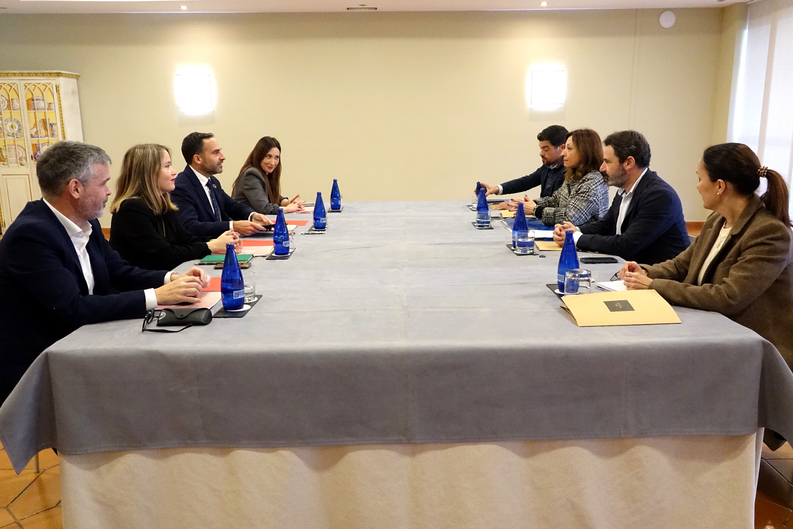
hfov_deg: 65.5
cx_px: 396
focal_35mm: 28
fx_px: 617
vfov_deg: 46.4
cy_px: 264
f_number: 2.8
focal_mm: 10.18
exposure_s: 1/250
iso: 3200
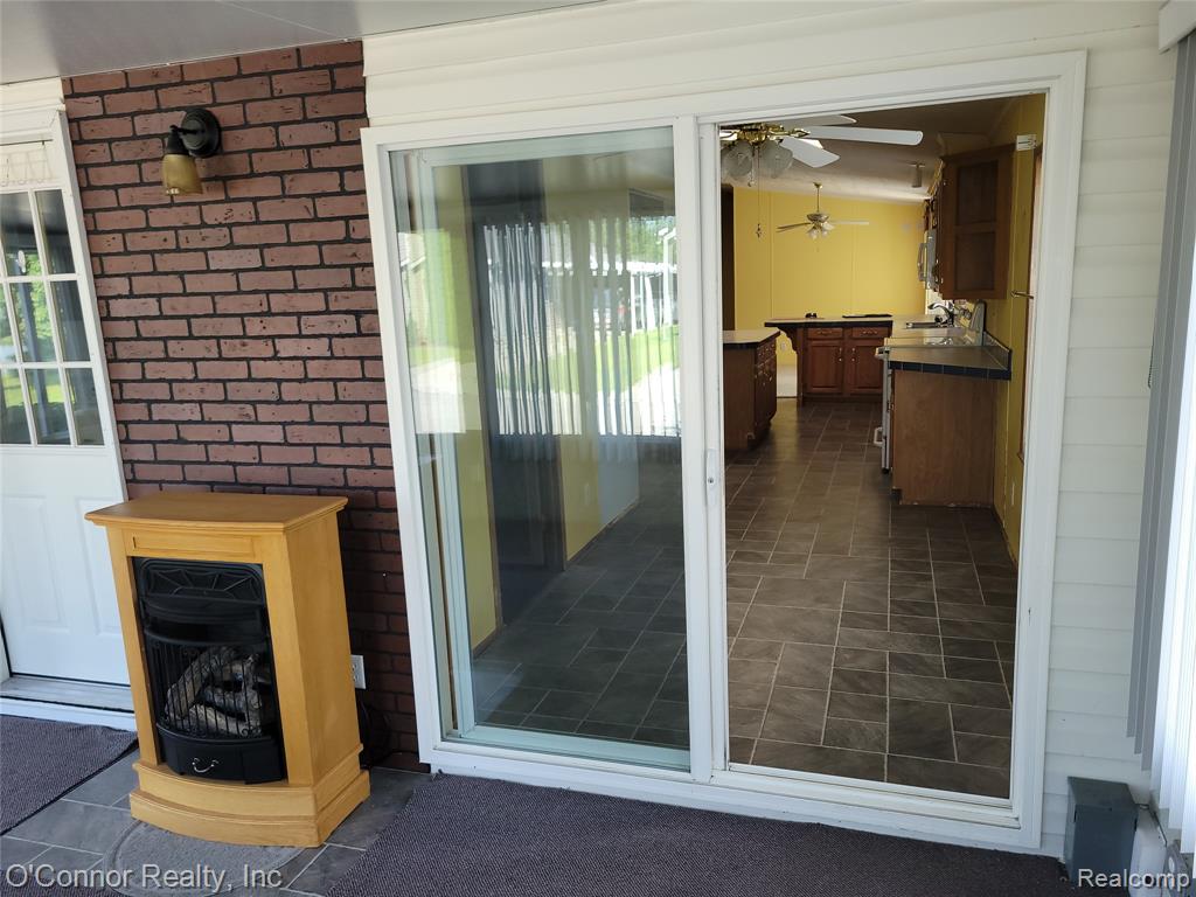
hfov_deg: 67.3
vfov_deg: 53.1
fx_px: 898
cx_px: 598
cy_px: 448
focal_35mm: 26
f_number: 1.8
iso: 50
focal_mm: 5.4
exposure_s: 1/60
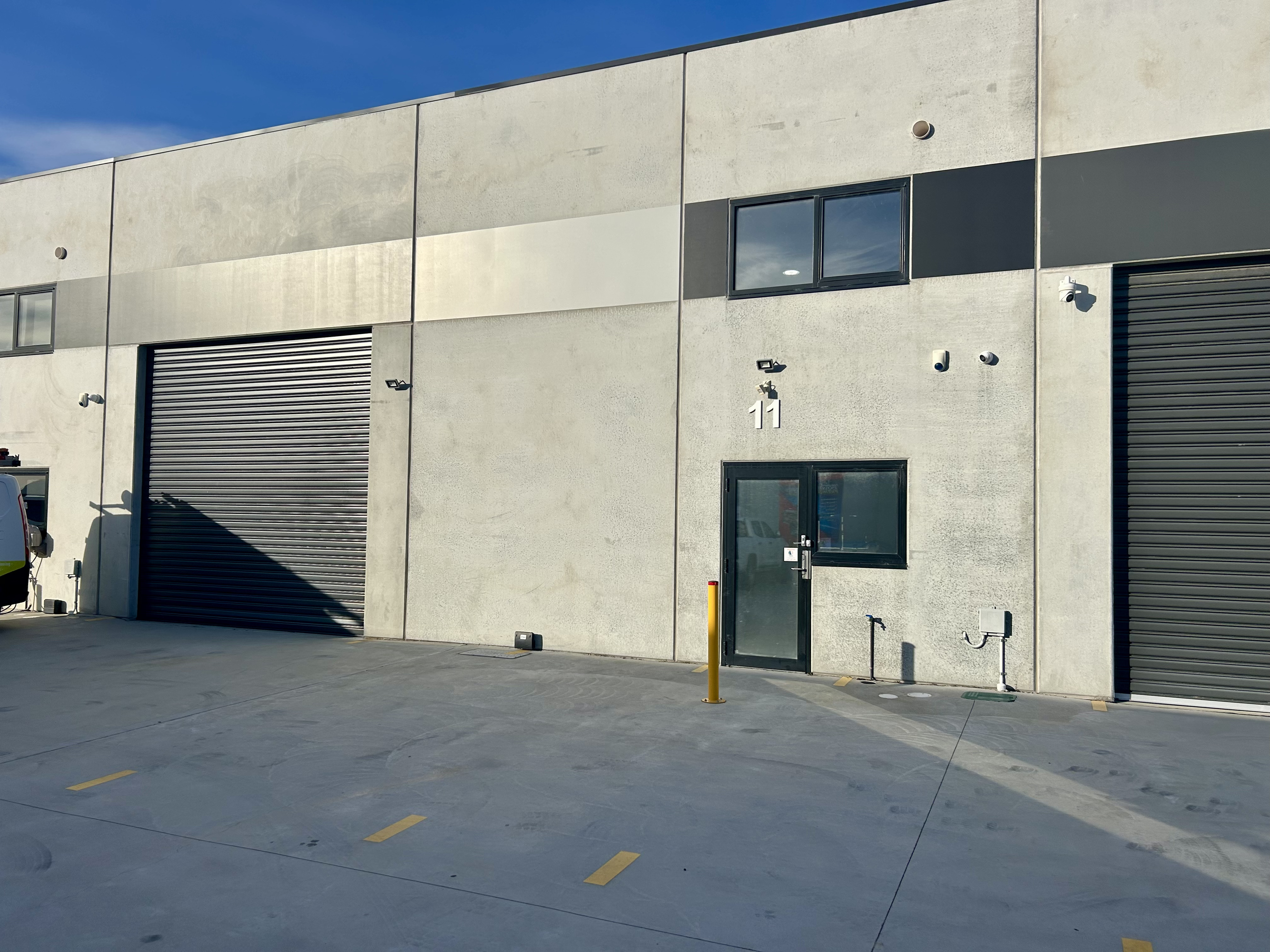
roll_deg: -0.9
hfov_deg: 67.3
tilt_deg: +2.0
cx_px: 635
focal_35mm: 26
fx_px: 954
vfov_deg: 53.1
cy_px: 476
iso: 50
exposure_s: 1/6211
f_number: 1.5
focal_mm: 5.7
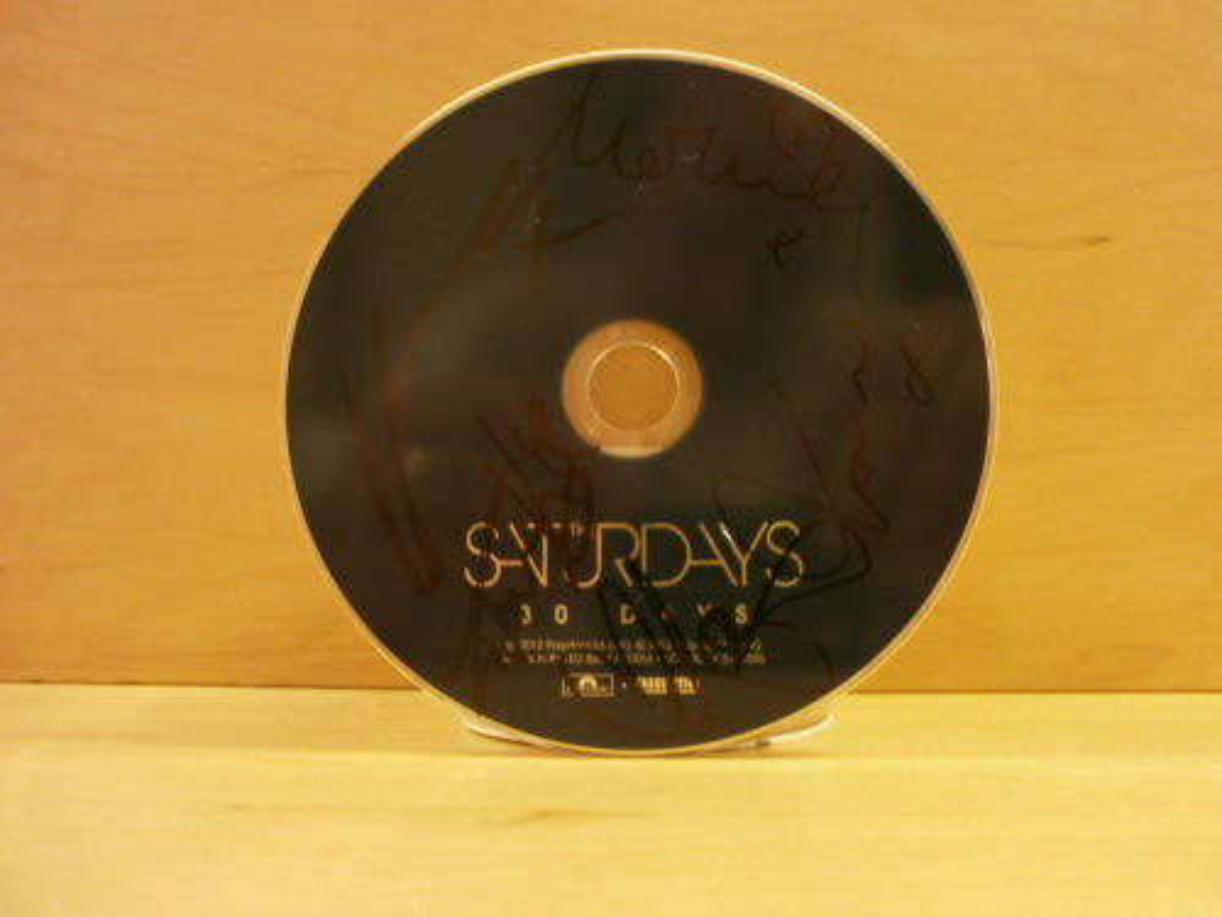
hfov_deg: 65.3
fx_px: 953
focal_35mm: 27
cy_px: 458
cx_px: 611
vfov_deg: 51.4
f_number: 2.9
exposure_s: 1/2
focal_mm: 4.8
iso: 100
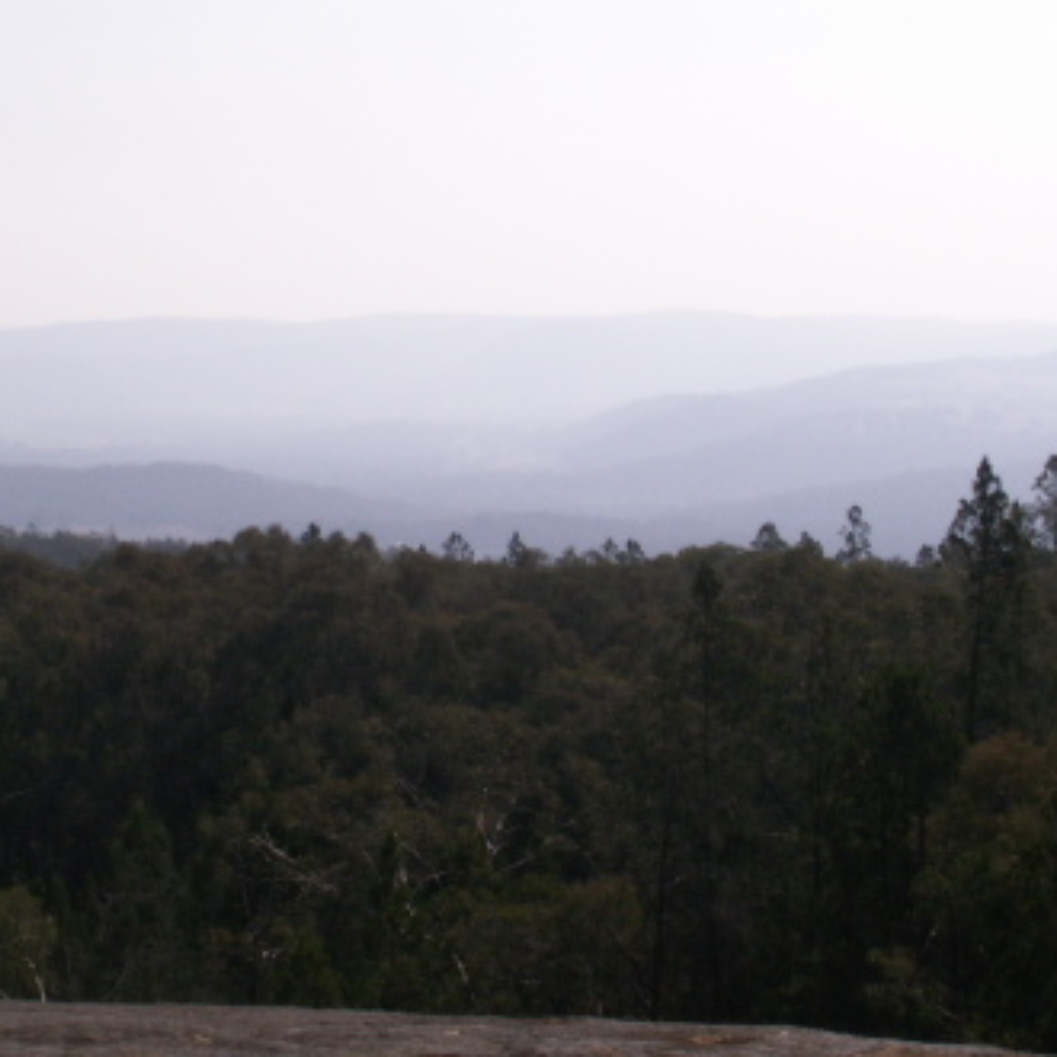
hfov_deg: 23.1
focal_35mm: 75
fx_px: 2591
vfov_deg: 23.0
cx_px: 496
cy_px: 452
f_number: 8
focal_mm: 5.86
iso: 50
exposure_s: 1/320
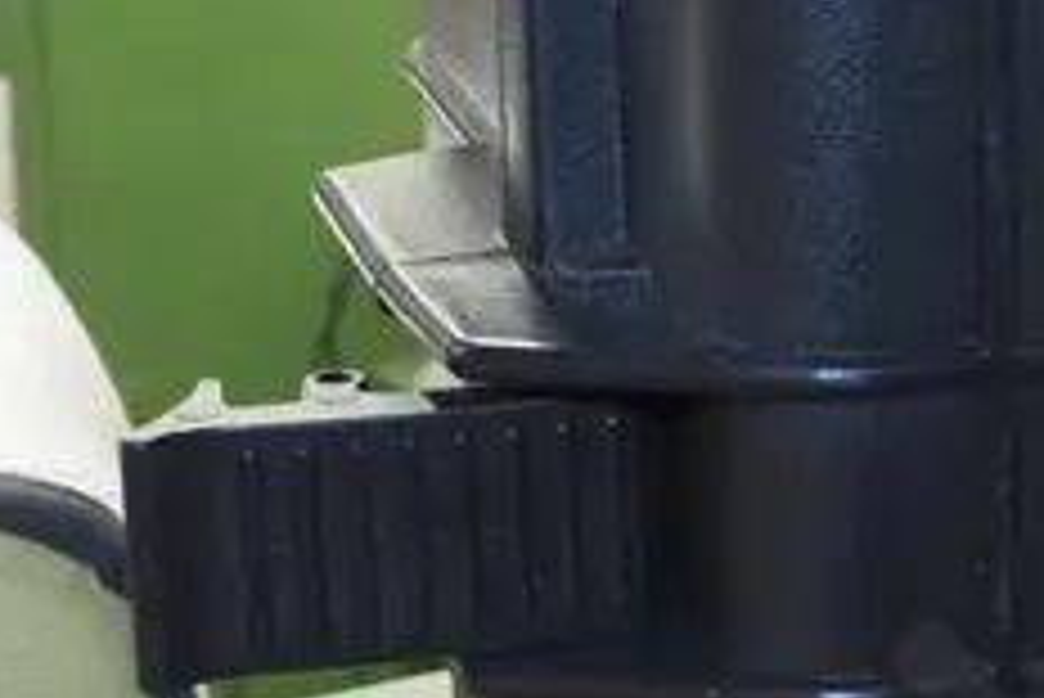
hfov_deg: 12.7
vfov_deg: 9.3
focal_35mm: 147
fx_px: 4265
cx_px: 1854
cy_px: 198
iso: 2500
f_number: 5.6
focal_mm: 16
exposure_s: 1/60
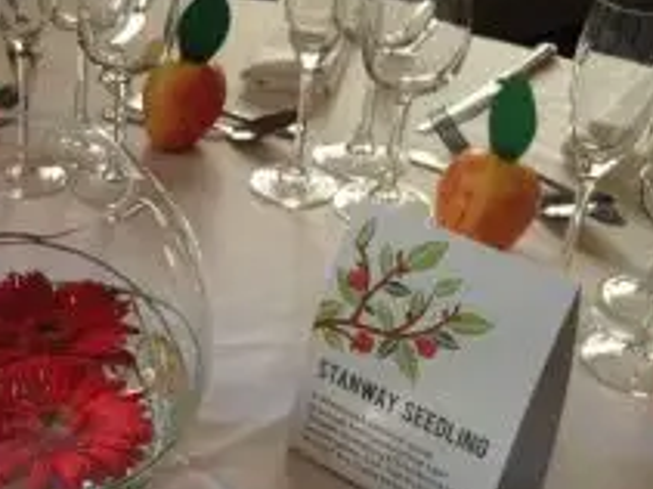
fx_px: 1395
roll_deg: -1.7
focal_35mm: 74
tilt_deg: -38.1
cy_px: 387
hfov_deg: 25.4
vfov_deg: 19.7
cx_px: 50
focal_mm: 4.28
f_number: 2.4
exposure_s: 1/40
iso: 50
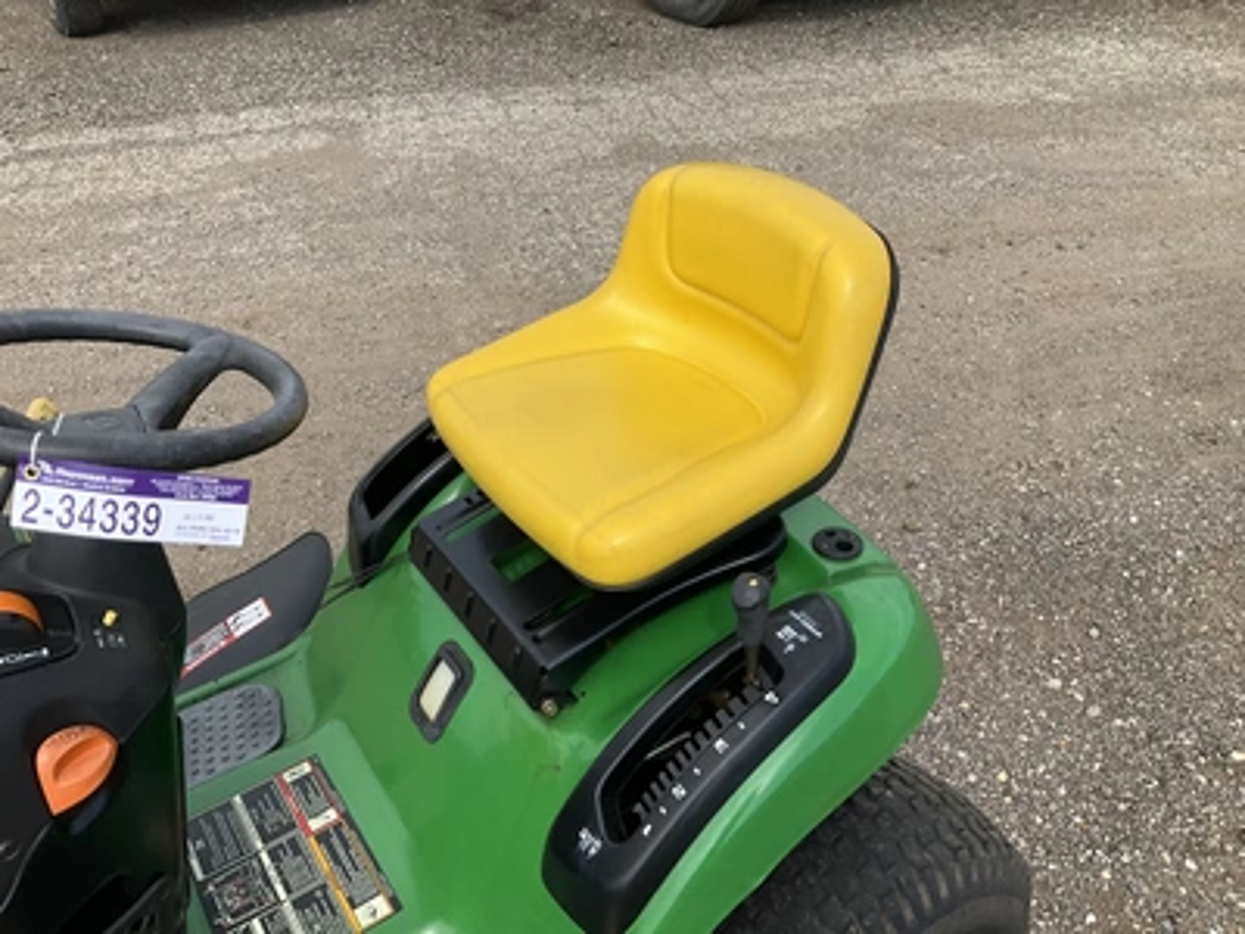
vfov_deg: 48.2
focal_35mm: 29
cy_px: 467
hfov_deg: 61.7
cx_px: 622
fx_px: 1043
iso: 25
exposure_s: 1/1279
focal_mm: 3
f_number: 1.8
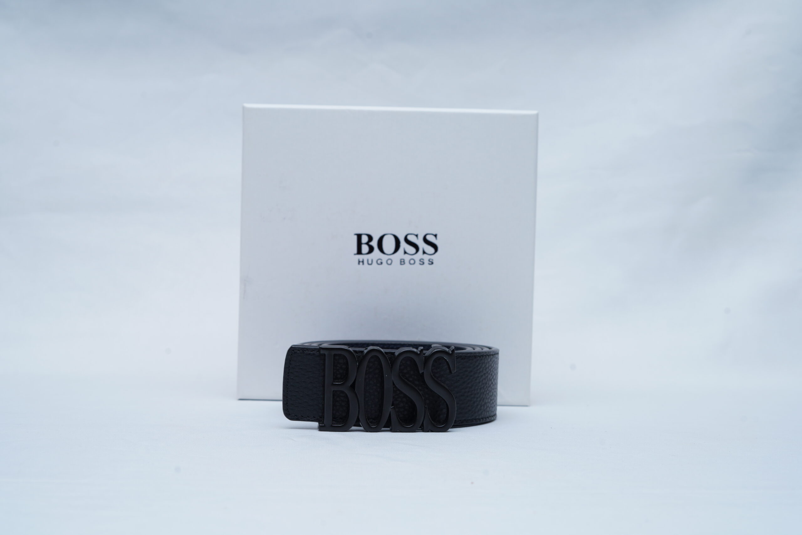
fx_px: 1114
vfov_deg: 27.0
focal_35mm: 50
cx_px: 401
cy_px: 268
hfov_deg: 39.6
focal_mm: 50
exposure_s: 1/160
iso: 160
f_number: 9
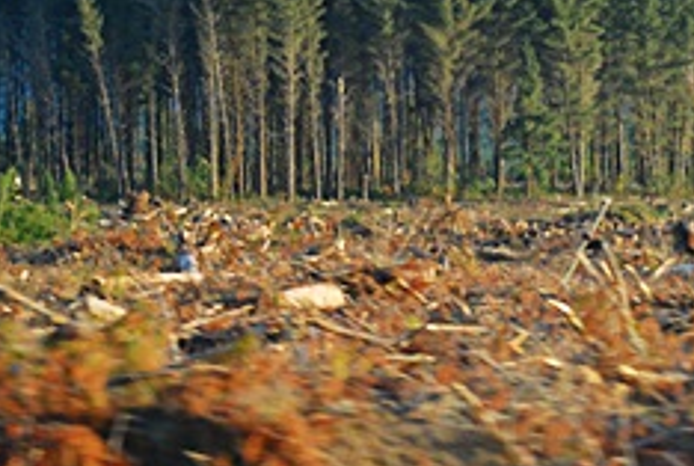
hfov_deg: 7.7
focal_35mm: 267
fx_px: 5157
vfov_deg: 5.2
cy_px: 240
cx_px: 534
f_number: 5.6
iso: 400
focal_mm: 52
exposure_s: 1/250
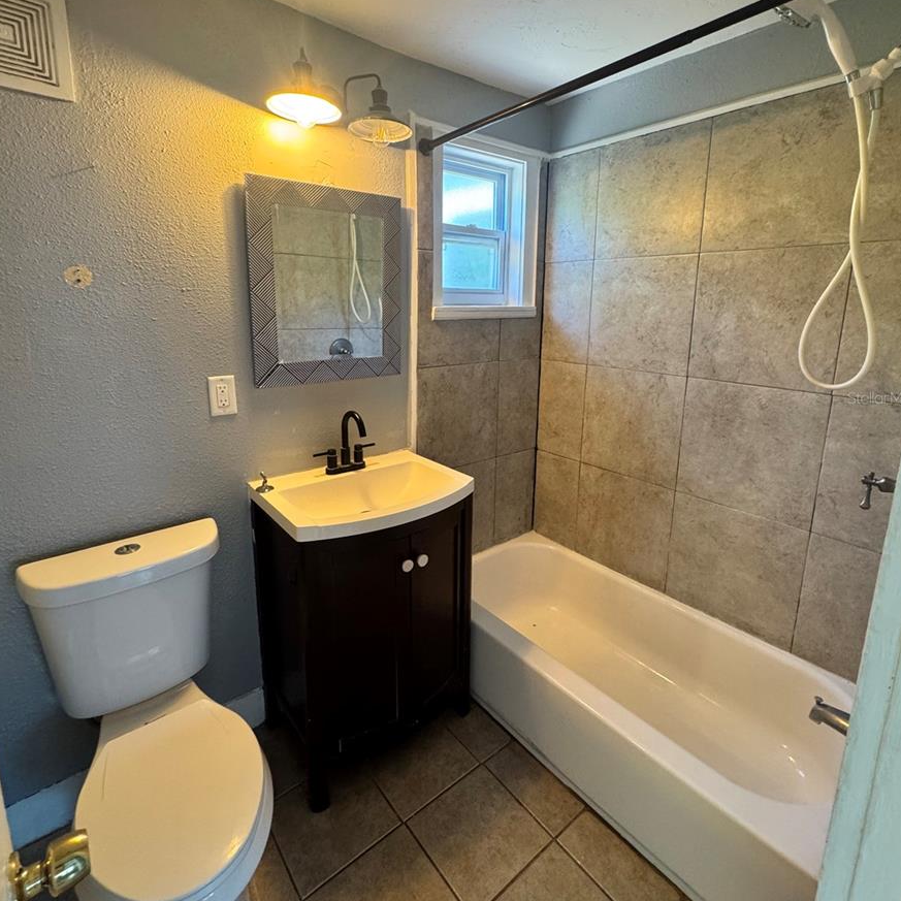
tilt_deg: -9.4
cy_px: 397
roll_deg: -0.7
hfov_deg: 84.0
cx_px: 456
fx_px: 501
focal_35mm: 17
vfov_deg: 83.6
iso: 250
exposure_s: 1/60
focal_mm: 2.22
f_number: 2.2
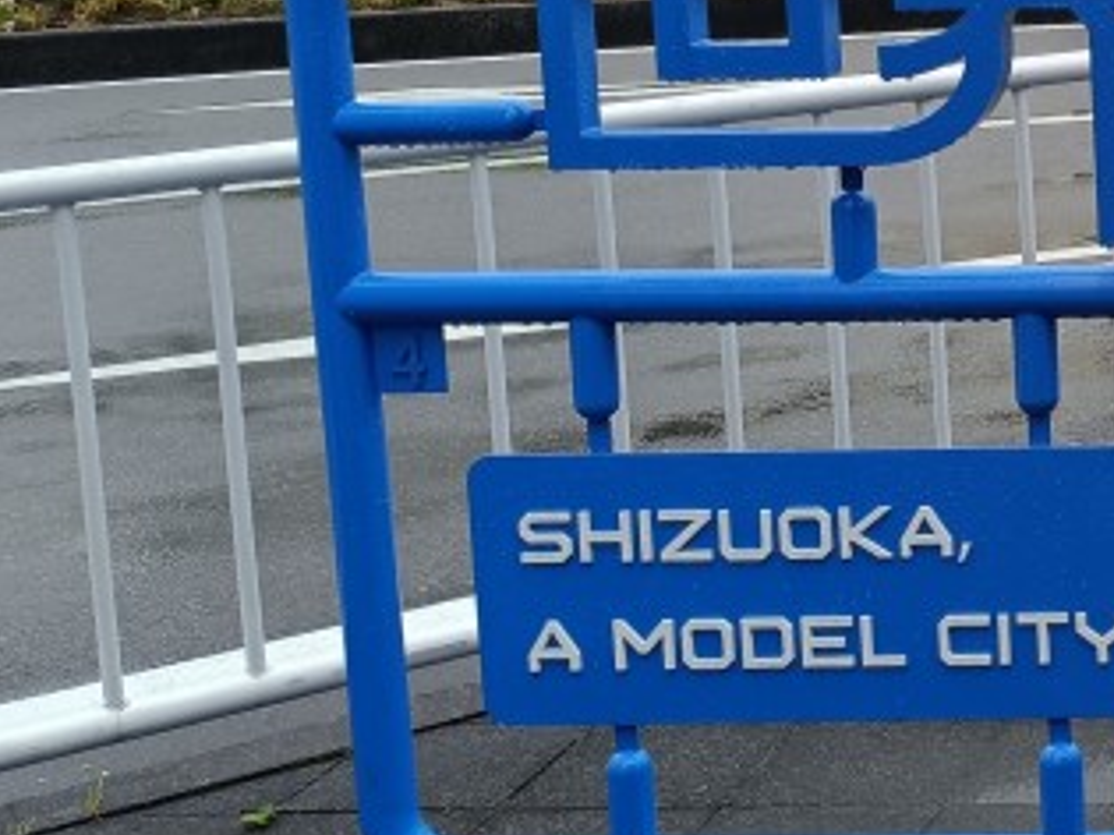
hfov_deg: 20.7
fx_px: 2509
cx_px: 1740
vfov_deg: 18.6
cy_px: 88
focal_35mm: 78
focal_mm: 6.14
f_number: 1.65
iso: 50
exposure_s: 1/113
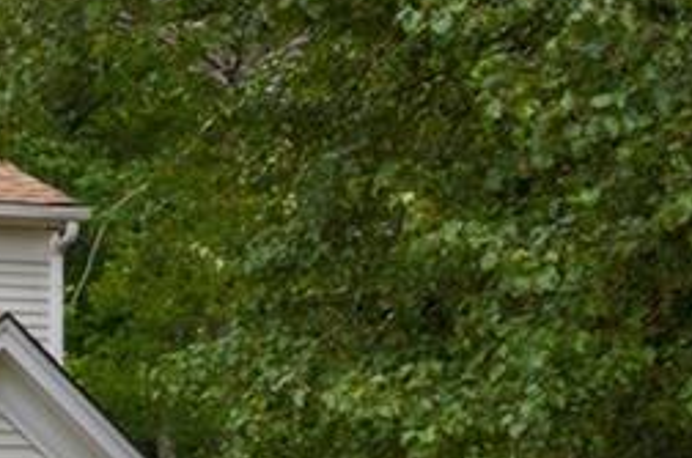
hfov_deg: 15.2
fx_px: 2187
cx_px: -615
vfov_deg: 11.7
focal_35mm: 114
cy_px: 539
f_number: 6.3
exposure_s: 1/500
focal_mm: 10.26
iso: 100
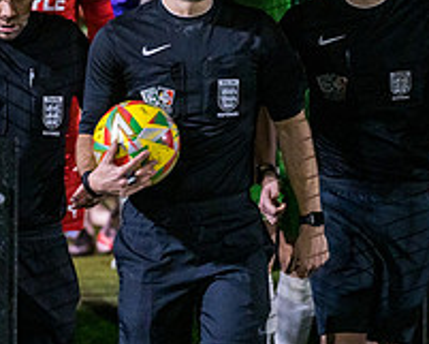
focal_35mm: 514
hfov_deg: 3.8
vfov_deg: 3.0
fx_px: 6529
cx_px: 236
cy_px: 312
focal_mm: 135
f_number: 2.8
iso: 4000
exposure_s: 1/250
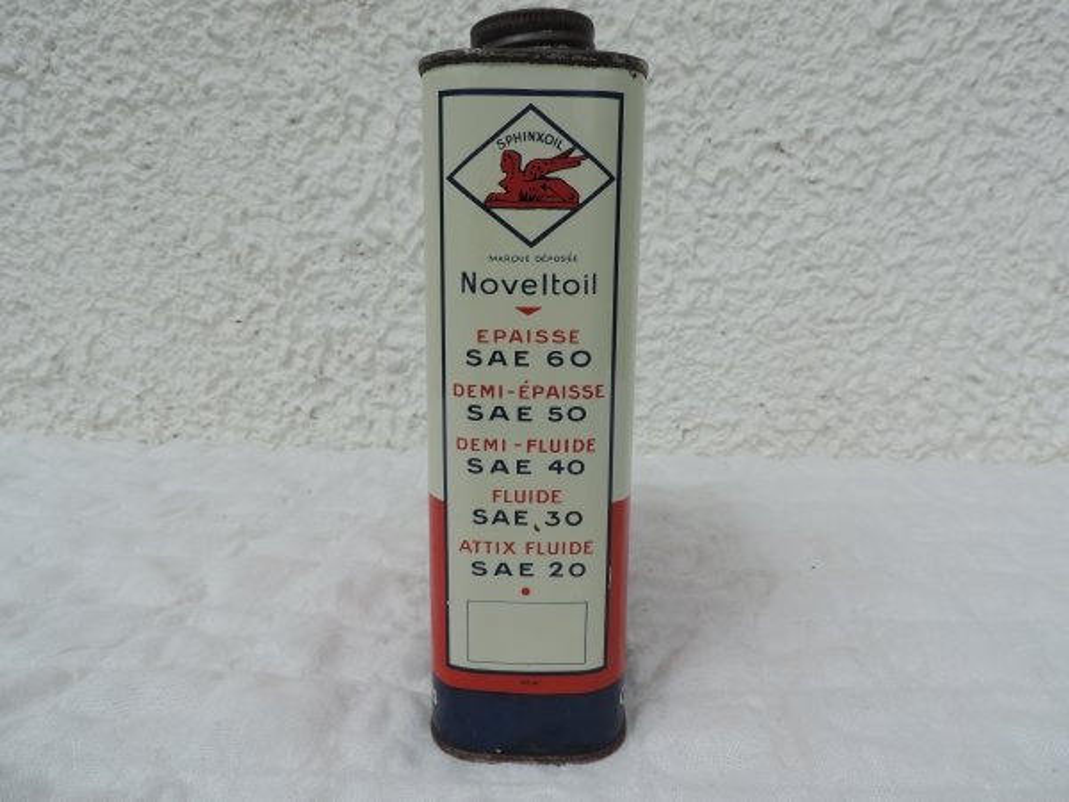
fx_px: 741
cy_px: 401
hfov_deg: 71.6
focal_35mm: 24
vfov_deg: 56.8
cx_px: 534
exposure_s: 1/1250
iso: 80
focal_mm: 4.3
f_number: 3.7
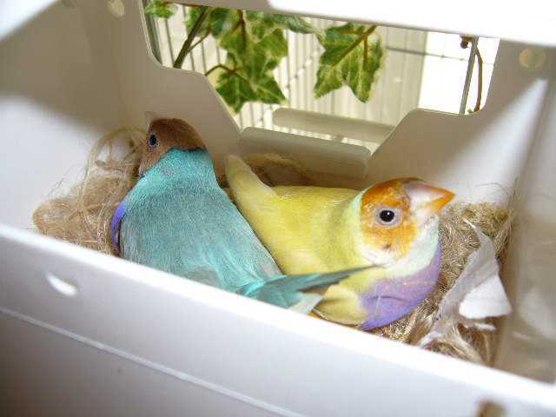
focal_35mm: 35
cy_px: 208
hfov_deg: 52.6
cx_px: 278
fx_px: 562
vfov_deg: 40.7
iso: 80
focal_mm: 5.8
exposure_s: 1/60
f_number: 2.8
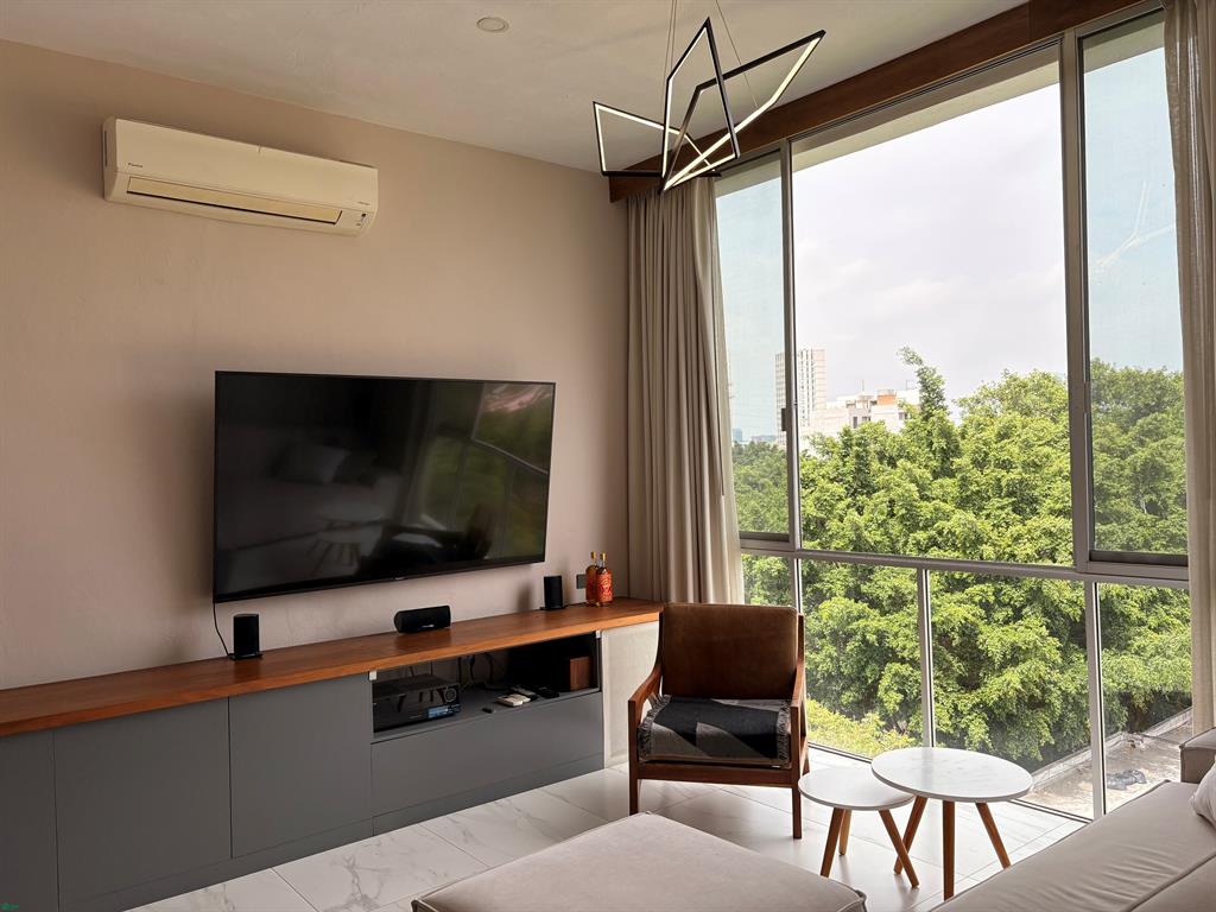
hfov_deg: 67.3
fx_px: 913
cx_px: 608
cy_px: 456
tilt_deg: +0.8
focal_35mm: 26
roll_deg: +2.4
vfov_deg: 53.1
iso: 64
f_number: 1.6
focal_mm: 5.96
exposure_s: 1/1587
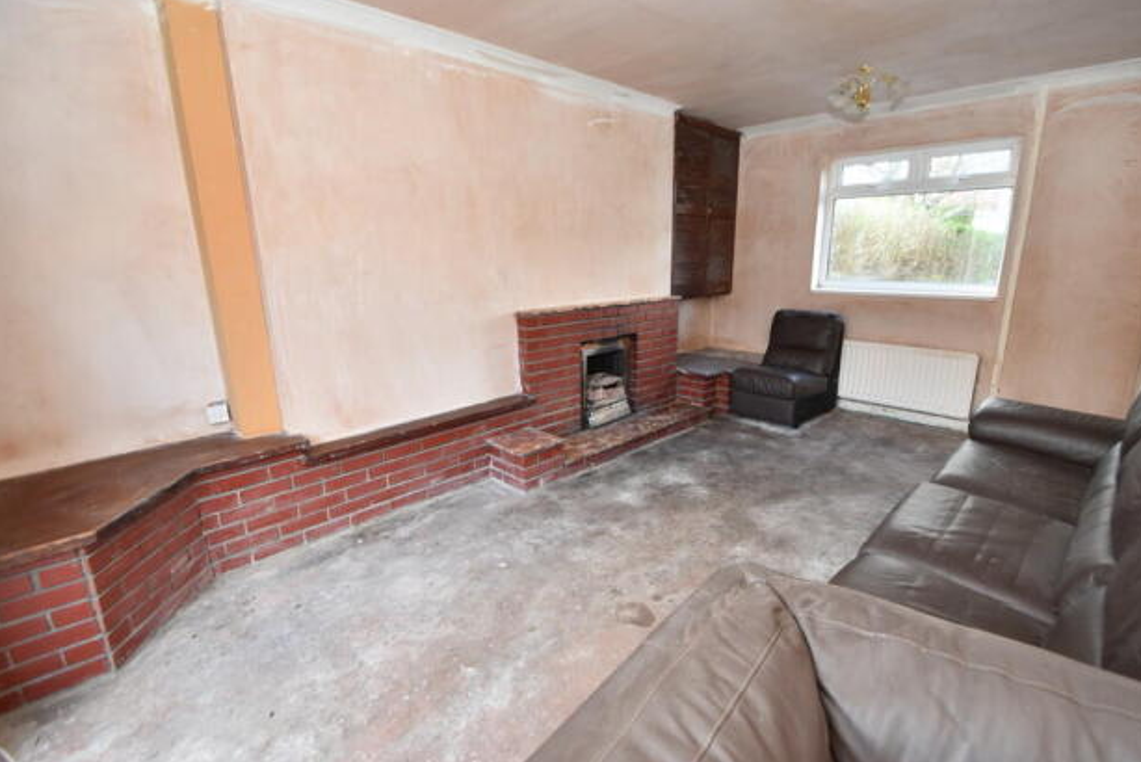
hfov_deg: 96.6
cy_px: 384
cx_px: 601
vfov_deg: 73.8
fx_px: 507
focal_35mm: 16
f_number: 5
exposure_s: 1/100
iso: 800
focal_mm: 10
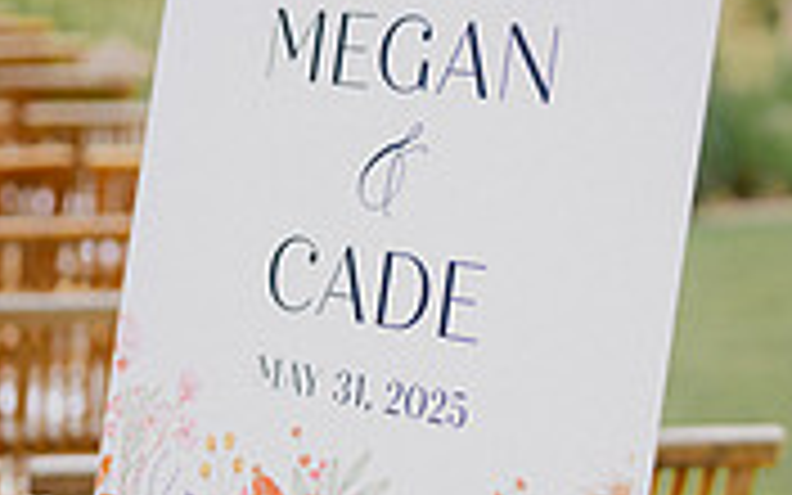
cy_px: 256
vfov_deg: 10.1
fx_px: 2806
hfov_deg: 16.1
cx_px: 405
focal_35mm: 130
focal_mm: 50
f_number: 1.8
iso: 50
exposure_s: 1/2000
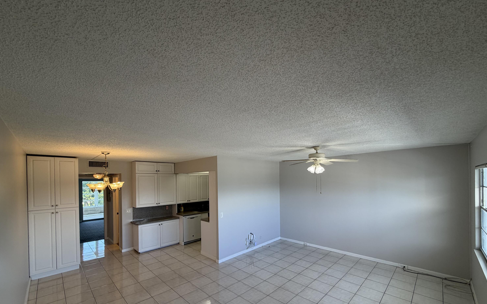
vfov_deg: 74.0
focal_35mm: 15
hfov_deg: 101.5
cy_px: 181
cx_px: 244
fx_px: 199
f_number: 2.2
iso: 80
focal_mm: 2.22
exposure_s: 1/120
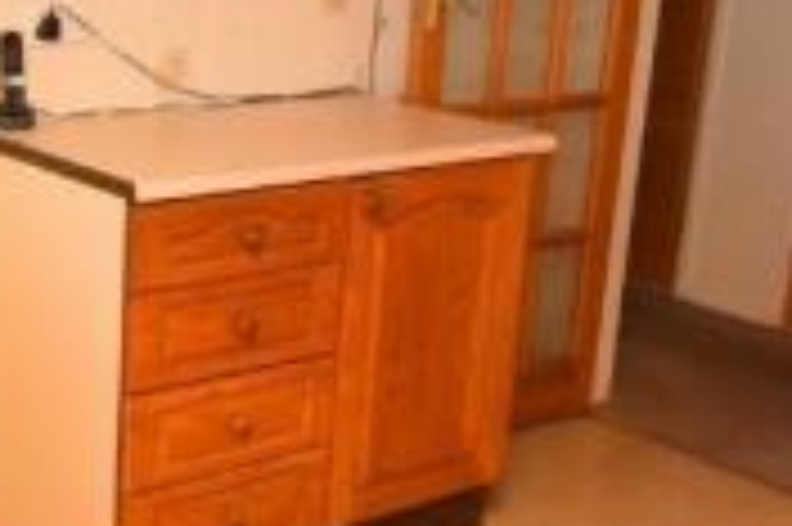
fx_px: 1473
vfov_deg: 20.3
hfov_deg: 29.1
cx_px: 112
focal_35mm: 67
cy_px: 281
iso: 800
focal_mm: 12
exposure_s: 1/60
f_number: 8
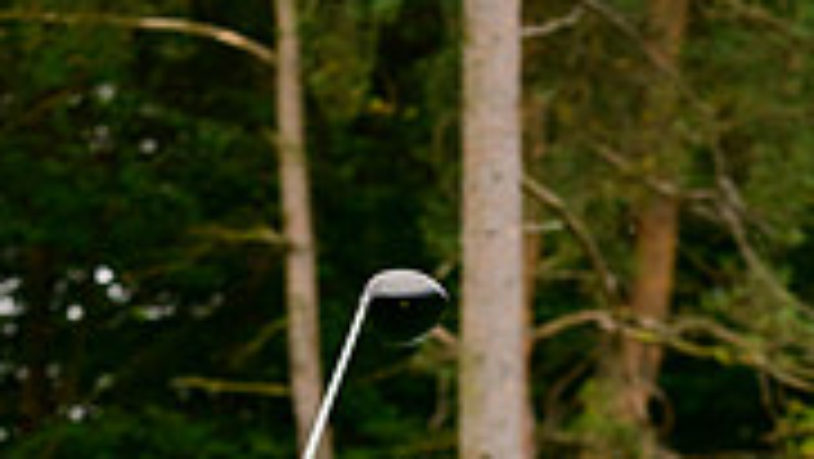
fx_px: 5614
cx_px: 598
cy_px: 922
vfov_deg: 4.6
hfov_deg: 8.3
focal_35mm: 260
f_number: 4.5
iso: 1600
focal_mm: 100
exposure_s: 1/2500
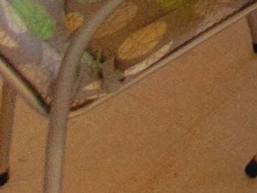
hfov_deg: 12.3
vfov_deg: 9.2
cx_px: 716
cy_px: -488
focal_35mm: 99
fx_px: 735
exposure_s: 1/906
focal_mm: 1.8
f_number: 2.2
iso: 50
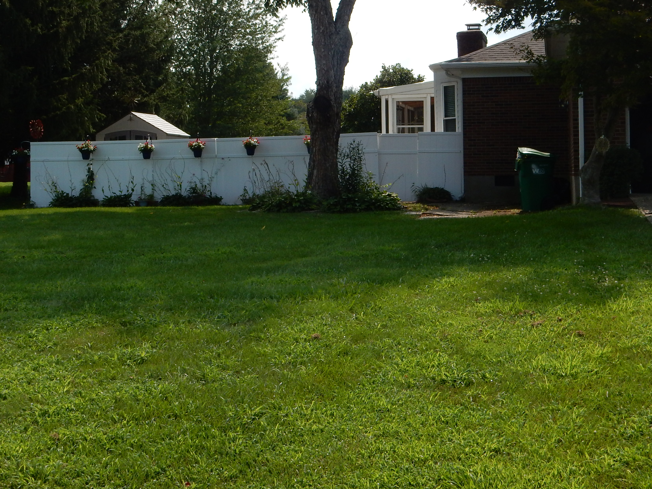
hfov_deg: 32.2
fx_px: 1130
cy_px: 167
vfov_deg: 24.3
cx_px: 318
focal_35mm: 60
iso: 125
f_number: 4.2
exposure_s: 1/1000
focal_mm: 7.6
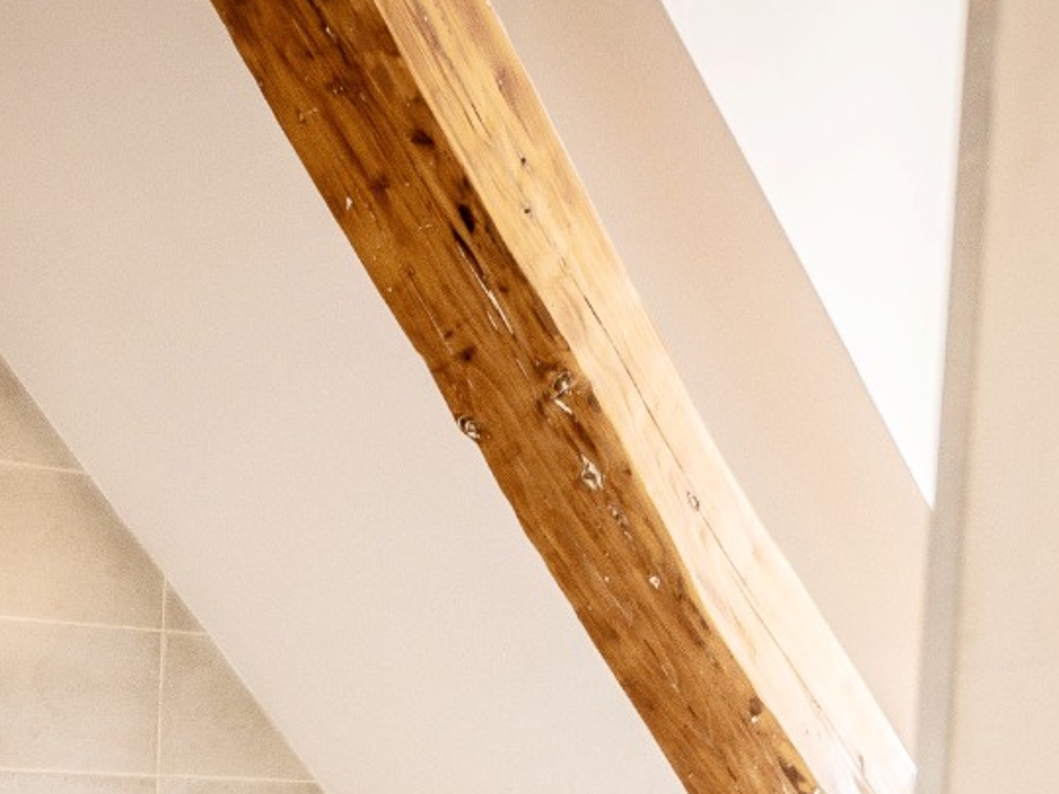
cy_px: 975
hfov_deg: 27.7
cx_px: -311
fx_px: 1775
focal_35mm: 58
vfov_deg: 23.0
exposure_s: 1/15
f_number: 5.6
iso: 100
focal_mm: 17
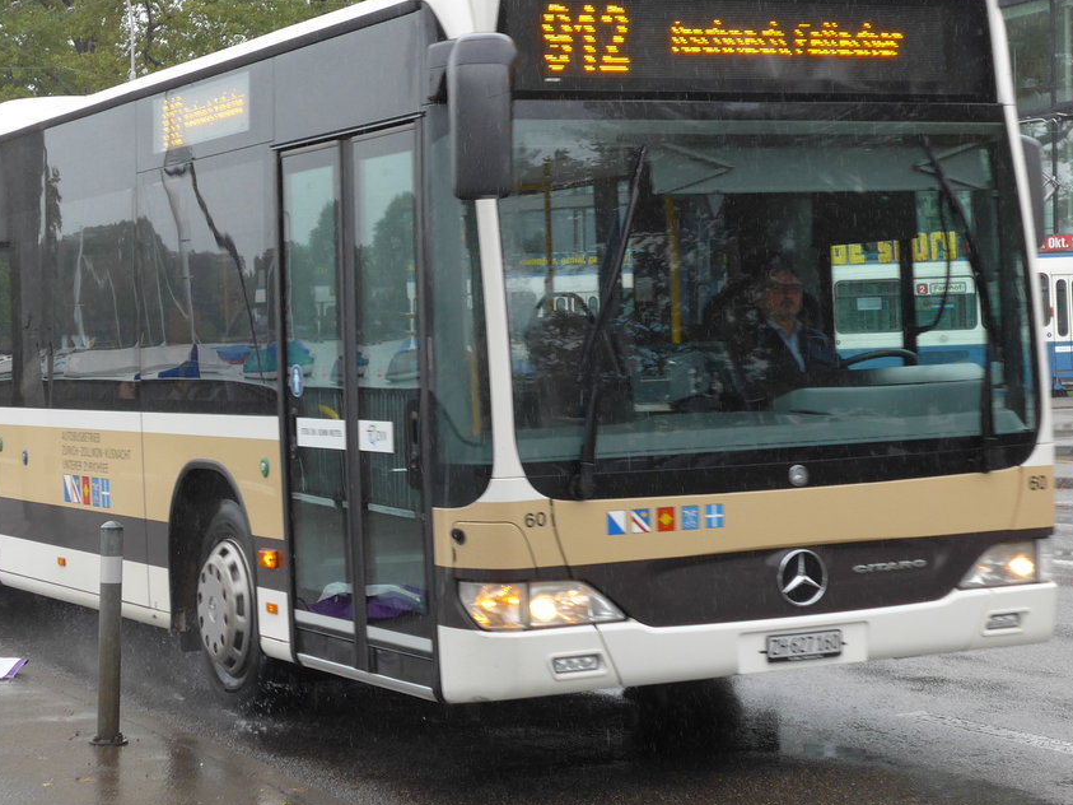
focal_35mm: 84
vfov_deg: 17.5
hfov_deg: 23.3
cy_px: 322
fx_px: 2603
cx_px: 430
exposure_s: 1/250
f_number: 3.5
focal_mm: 12
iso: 100
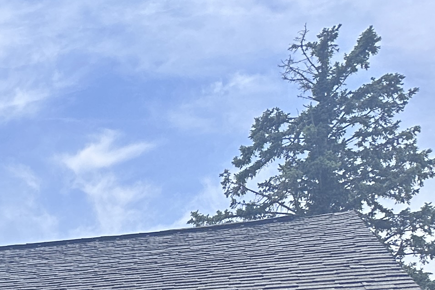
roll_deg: -2.1
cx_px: -442
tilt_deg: +3.2
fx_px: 1268
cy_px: 532
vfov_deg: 11.9
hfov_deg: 15.4
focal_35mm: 105
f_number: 1.78
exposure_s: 1/5263
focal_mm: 6.86
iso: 80
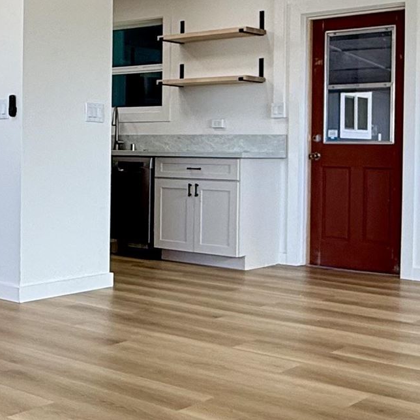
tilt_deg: -0.2
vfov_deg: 29.0
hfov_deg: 28.7
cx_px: 108
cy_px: 155
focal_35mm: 59
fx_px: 810
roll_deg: -0.9
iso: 80
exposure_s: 1/120
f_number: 2.2
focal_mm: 2.22
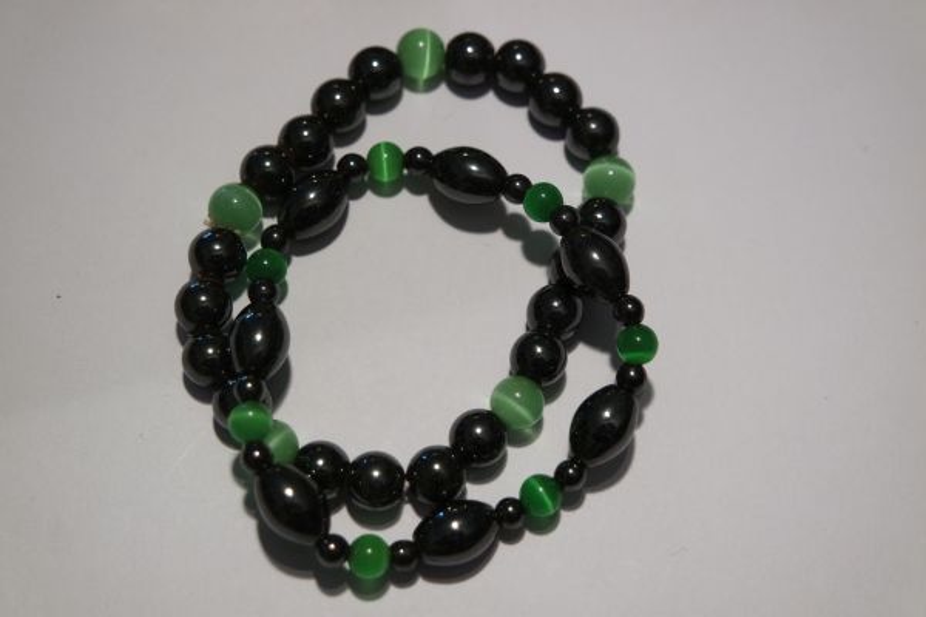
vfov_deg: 22.6
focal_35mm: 60
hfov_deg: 33.4
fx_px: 1543
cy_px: 308
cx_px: 463
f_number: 5
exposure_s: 1/60
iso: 800
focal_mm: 39
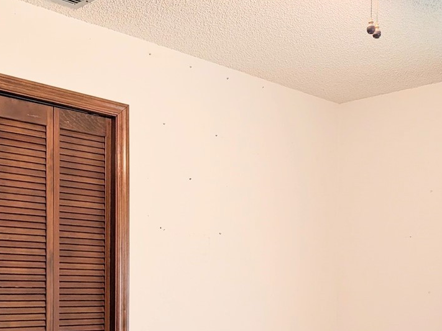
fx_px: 689
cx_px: 280
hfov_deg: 35.3
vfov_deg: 26.2
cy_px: 291
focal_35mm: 54
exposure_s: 1/120
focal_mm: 6.9
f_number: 1.68
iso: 136
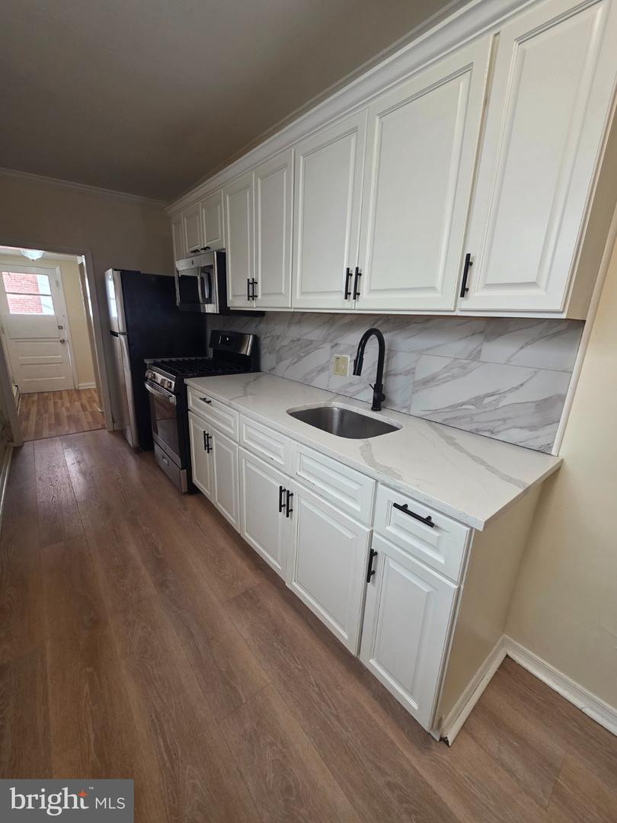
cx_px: 308
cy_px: 412
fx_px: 309
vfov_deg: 106.2
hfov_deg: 89.9
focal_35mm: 13
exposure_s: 1/120
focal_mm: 2.2
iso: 160
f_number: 1.9
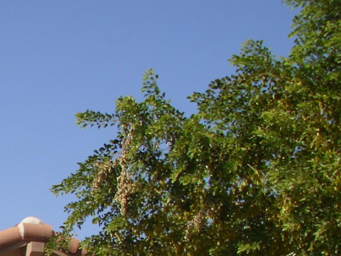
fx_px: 1360
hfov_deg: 13.3
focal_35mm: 138
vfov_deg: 10.2
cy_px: 432
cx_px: -199
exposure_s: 1/181
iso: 50
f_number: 7.3
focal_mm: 6.3
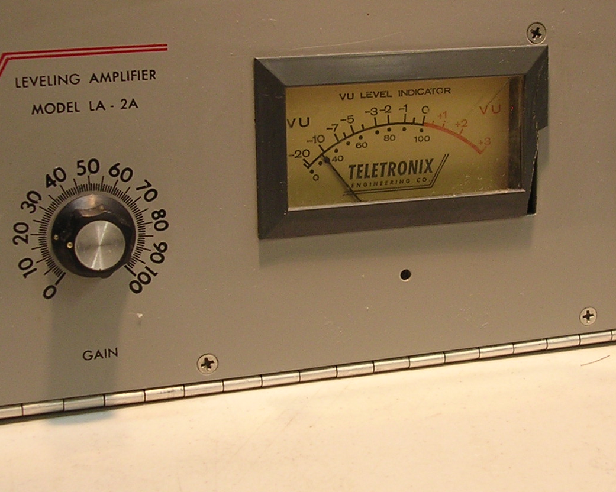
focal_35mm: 73
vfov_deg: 20.9
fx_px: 1330
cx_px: 348
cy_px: 203
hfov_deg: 26.0
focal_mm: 5.8
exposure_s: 1/8.4
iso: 100
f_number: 2.8
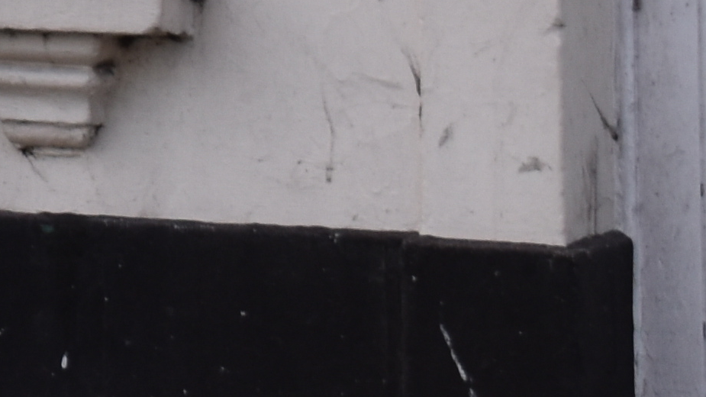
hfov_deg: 4.9
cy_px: -1011
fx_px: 8011
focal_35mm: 428
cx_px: -1214
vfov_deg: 2.8
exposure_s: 1/250
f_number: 6.3
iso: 200
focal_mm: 42
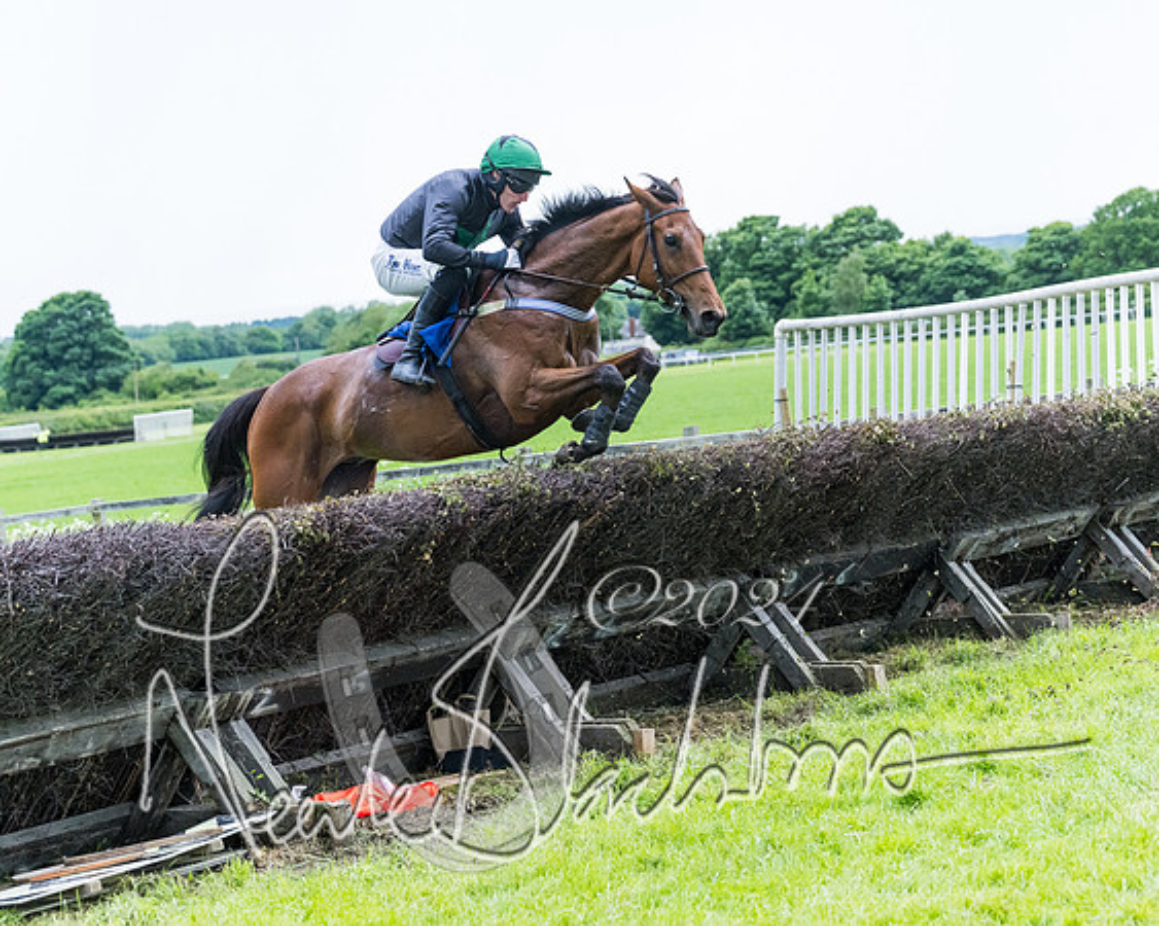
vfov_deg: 19.4
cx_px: 571
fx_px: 2711
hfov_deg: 24.1
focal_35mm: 79
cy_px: 462
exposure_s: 1/2000
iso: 2000
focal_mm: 70
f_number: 4
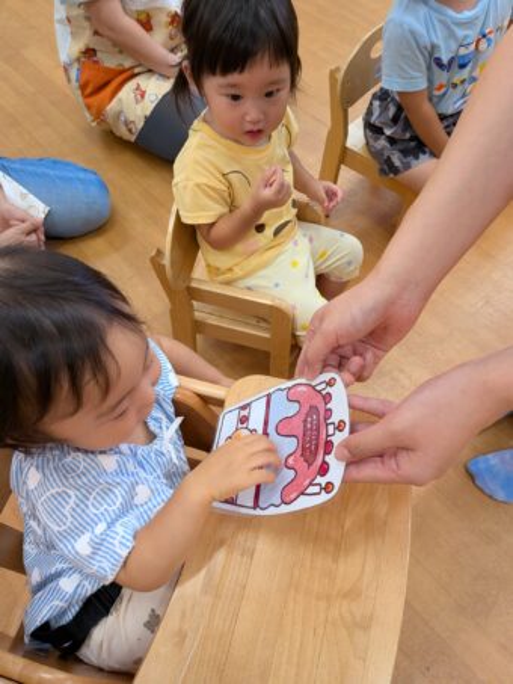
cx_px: 256
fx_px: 474
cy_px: 342
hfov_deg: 56.8
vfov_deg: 71.6
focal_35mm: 24
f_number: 1.7
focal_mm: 4.53
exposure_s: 1/120
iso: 113
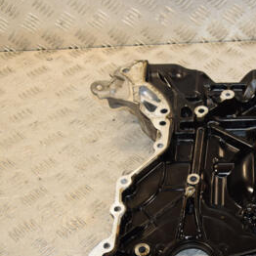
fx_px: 586
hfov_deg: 23.9
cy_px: 169
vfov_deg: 24.5
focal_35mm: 70
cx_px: 238
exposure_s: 1/200
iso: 800
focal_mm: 24
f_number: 7.1
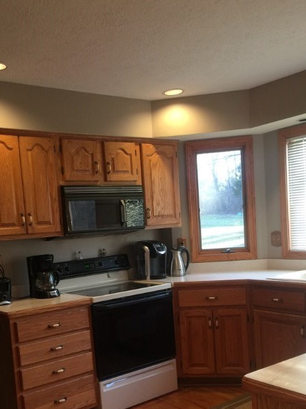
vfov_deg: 47.2
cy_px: 269
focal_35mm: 39
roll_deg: +3.5
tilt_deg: -3.9
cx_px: 132
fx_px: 460
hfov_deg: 36.7
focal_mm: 4.15
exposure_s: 1/15
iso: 40
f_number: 2.2
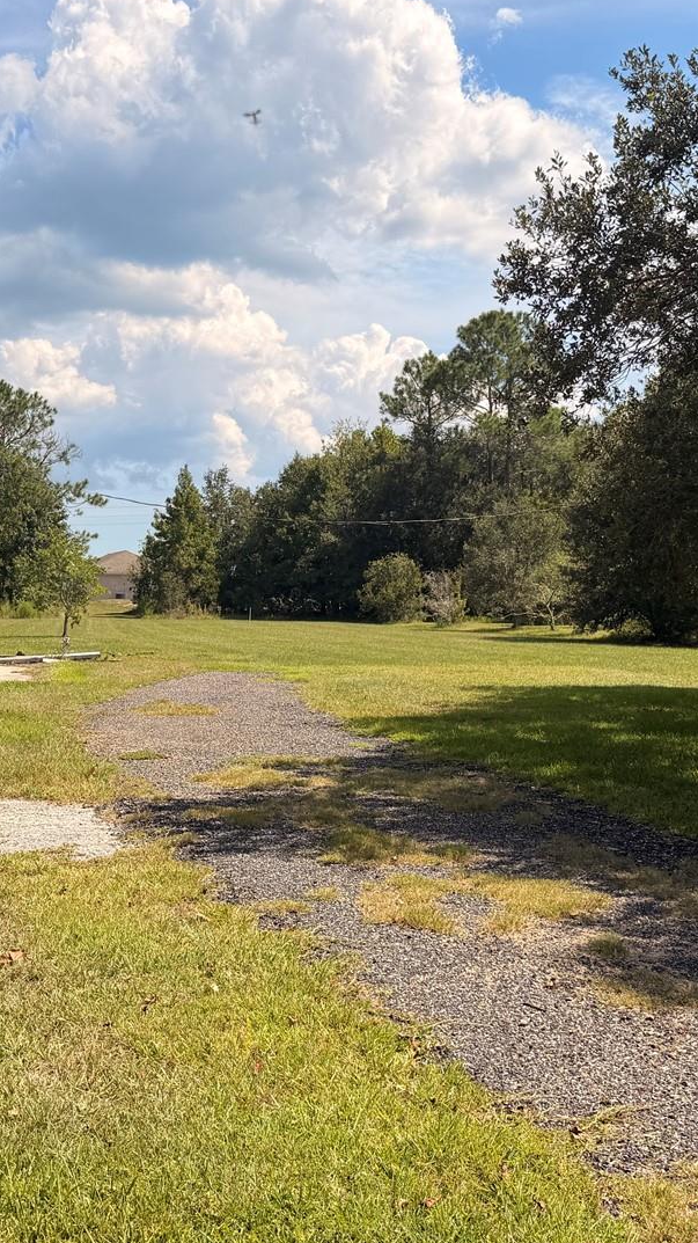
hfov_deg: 30.4
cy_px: 573
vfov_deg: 51.6
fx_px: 1284
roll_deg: -0.6
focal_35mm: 39
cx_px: 311
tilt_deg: +1.1
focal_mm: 6.76
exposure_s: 1/4975
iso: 80
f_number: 1.78
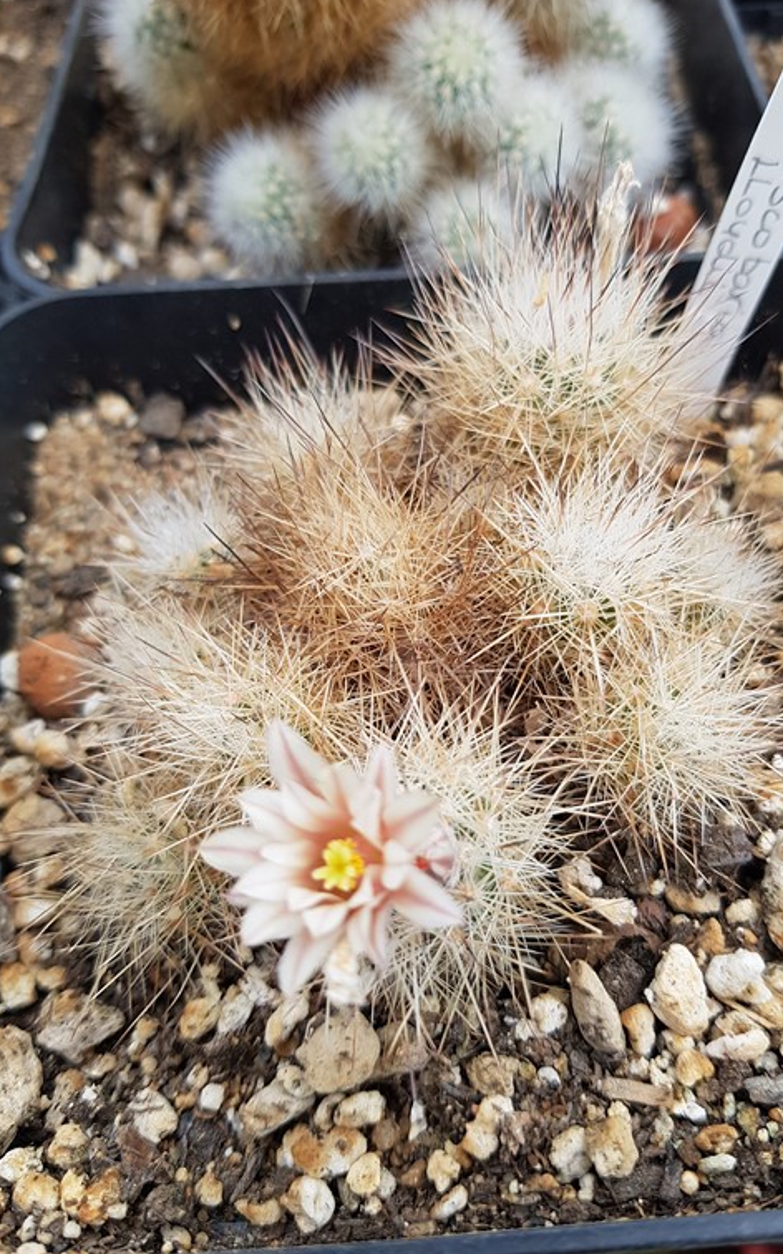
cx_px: 436
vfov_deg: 66.5
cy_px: 630
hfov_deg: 44.4
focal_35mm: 28
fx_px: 957
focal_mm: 4.2
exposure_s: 1/226
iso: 40
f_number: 1.7
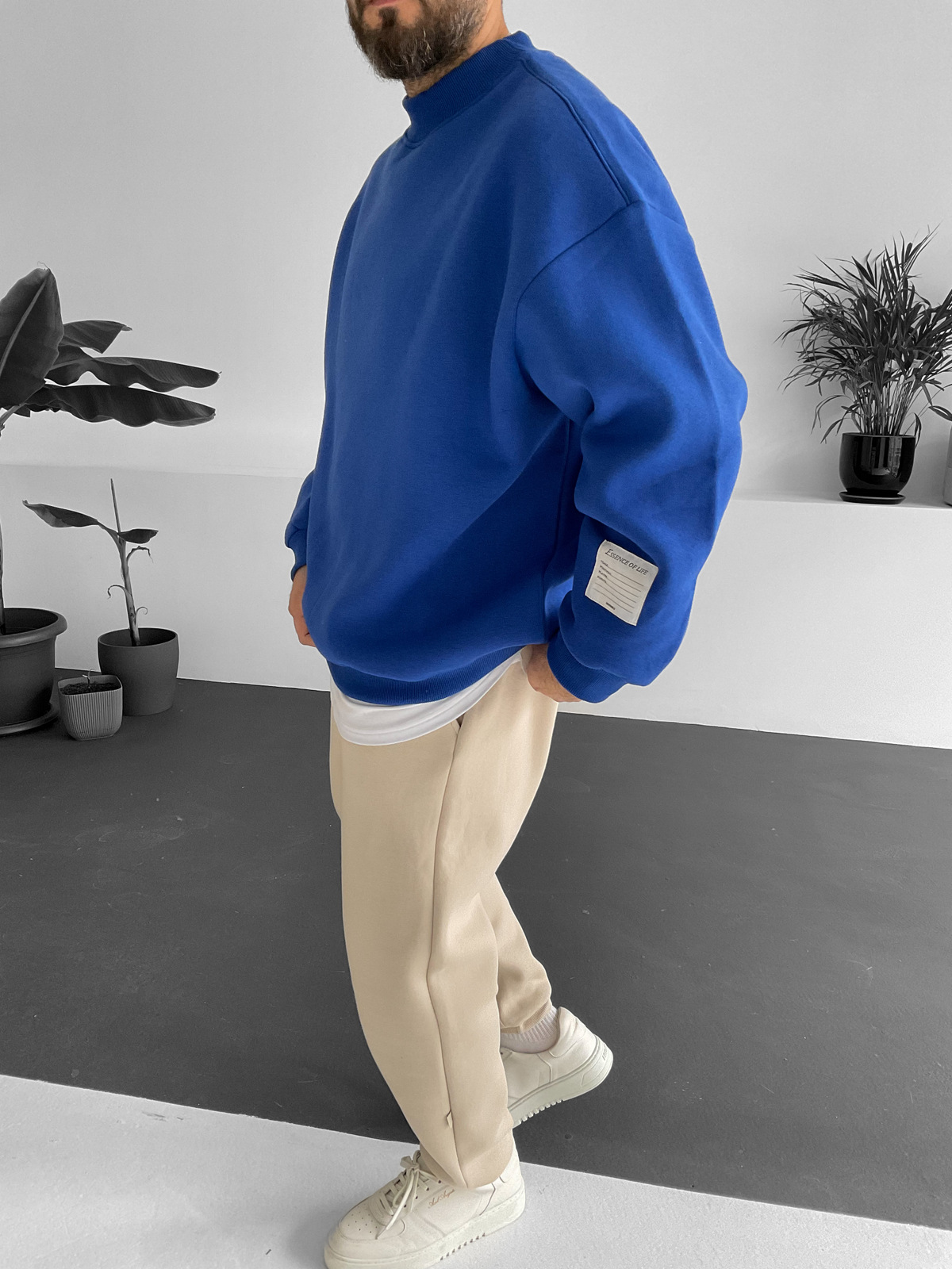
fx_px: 1063
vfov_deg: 61.7
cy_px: 634
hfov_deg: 48.2
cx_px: 476
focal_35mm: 29
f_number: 1.8
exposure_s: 1/100
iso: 64
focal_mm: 3
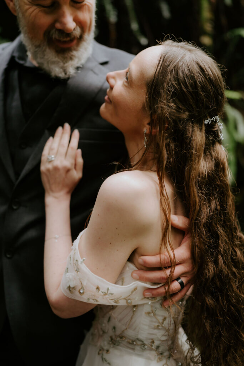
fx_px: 356
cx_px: 122
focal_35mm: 35
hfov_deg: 37.9
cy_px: 183
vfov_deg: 54.4
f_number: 1.6
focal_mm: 35
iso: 200
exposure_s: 1/250
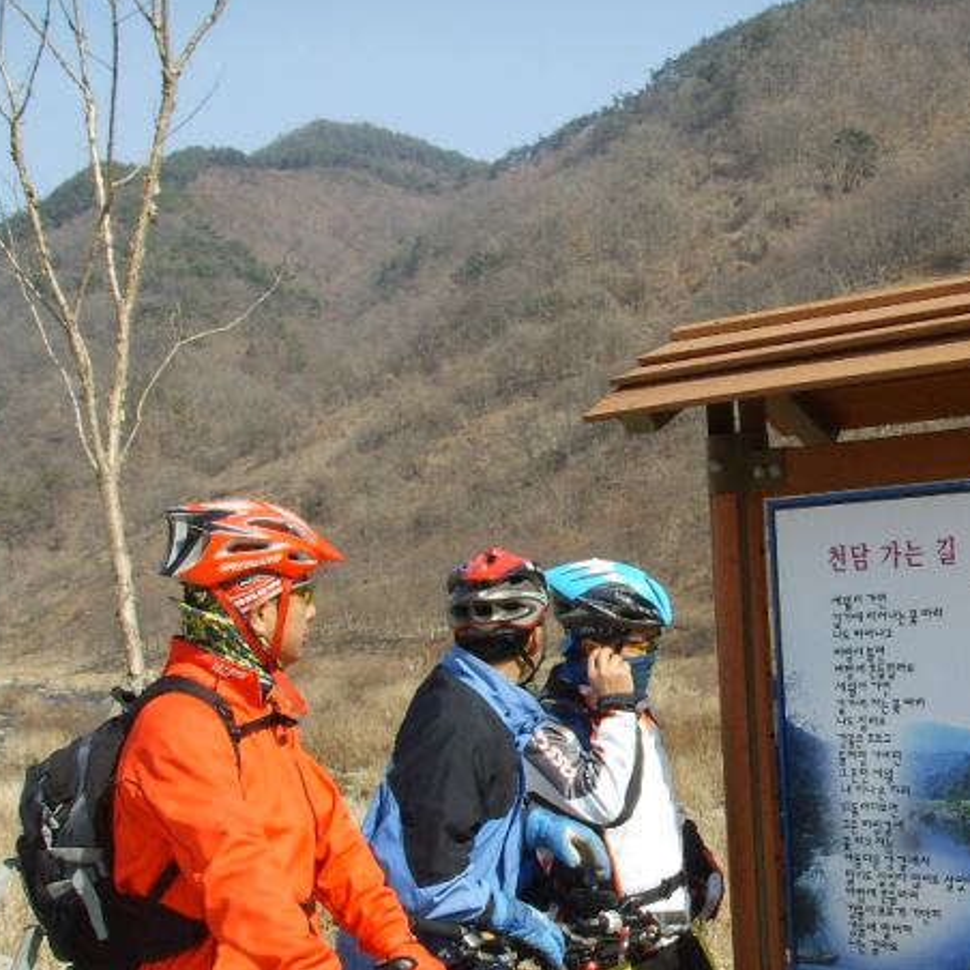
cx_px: 762
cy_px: 620
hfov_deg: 27.6
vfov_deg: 28.0
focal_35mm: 61
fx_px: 1934
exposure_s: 1/180
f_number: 6.3
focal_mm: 6.6
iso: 50
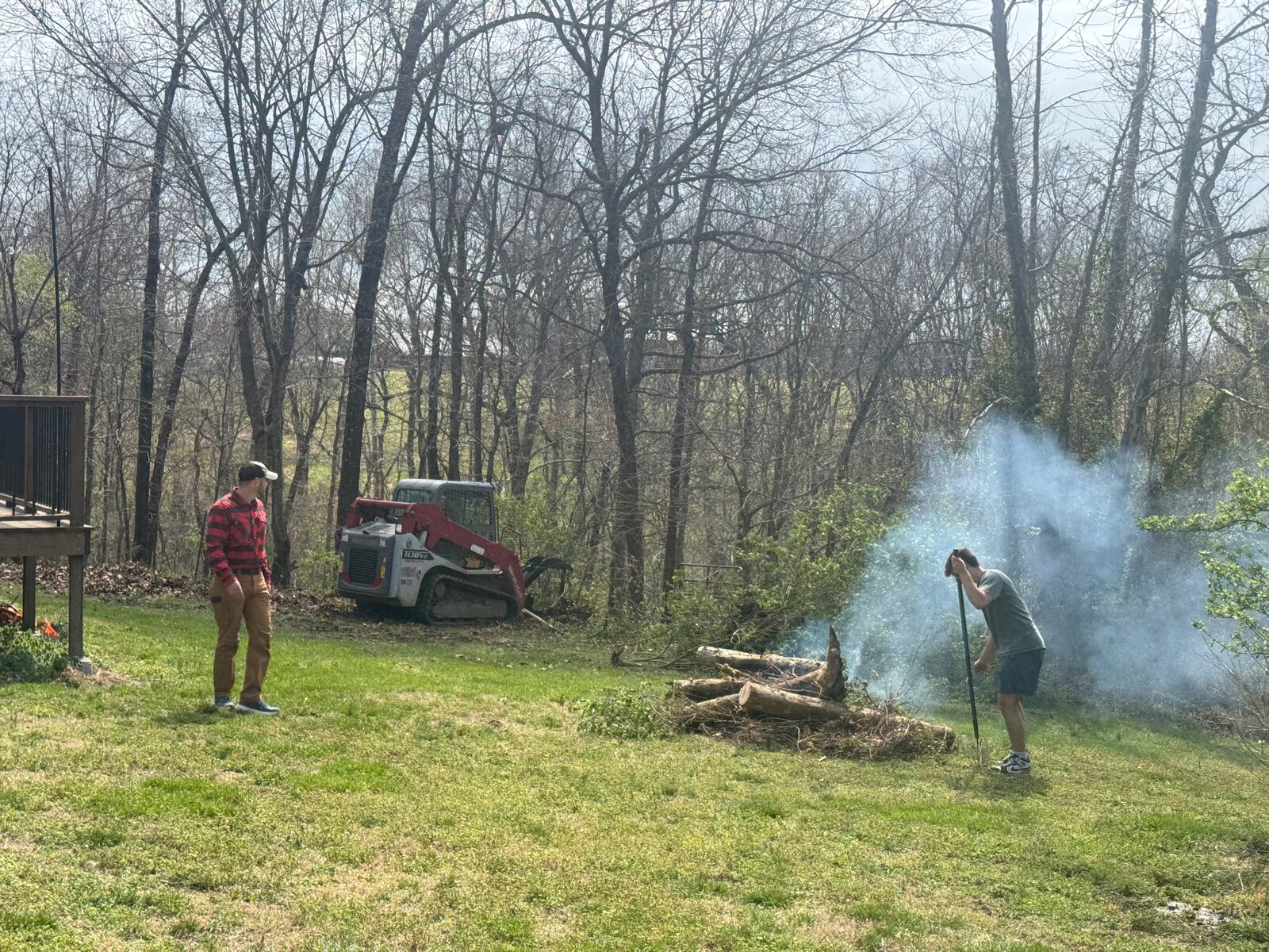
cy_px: 476
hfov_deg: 39.7
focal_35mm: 48
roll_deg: -1.0
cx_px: 634
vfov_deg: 30.3
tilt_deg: -2.7
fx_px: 1760
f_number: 1.78
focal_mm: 6.76
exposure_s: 1/3425
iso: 64
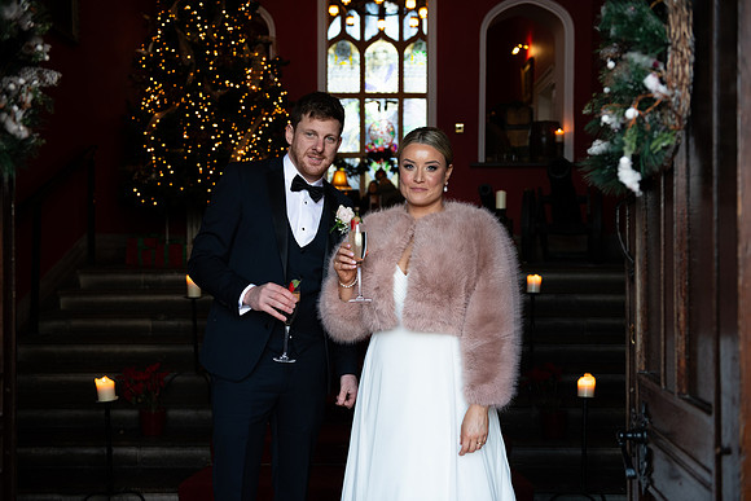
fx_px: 793
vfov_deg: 35.1
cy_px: 250
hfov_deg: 50.7
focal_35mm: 38
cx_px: 376
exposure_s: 1/160
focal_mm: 38
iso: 500
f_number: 3.5
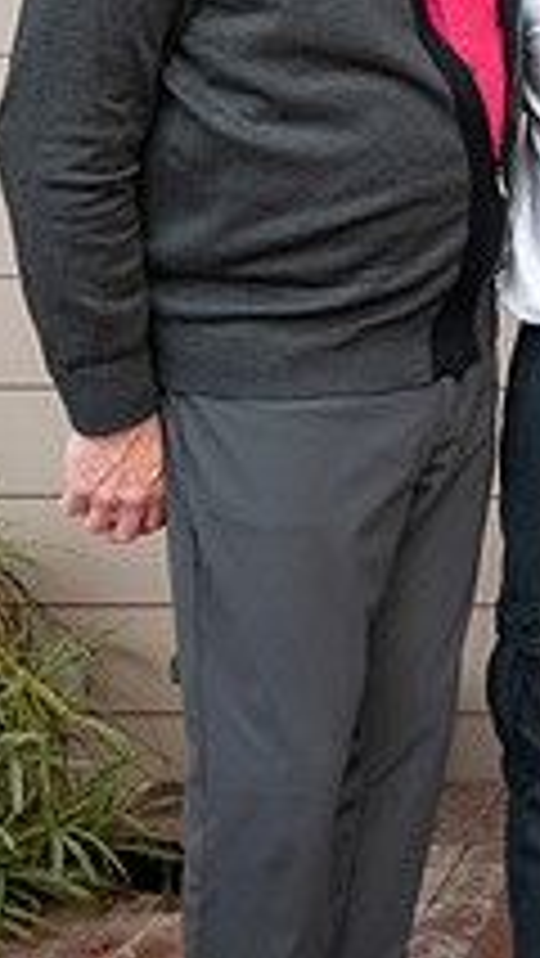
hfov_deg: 12.7
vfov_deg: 24.6
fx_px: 2136
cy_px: 106
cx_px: 1058
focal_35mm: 84
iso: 400
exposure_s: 1/160
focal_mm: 29.5
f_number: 4.5
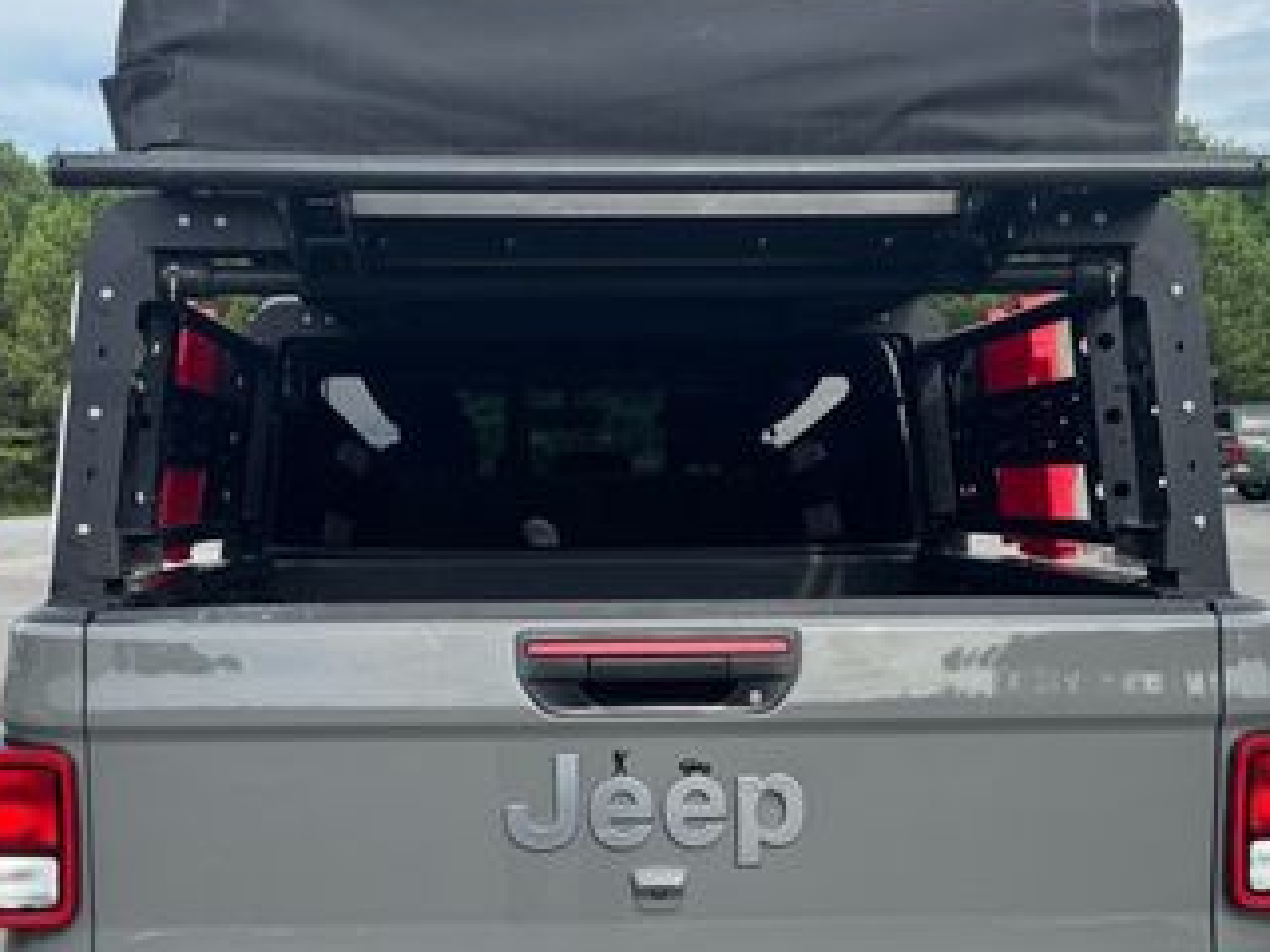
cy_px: 651
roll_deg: +3.2
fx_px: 1761
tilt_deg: -7.5
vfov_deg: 30.0
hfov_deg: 39.6
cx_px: 579
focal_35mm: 48
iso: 80
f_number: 1.78
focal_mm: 6.76
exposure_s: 1/1721
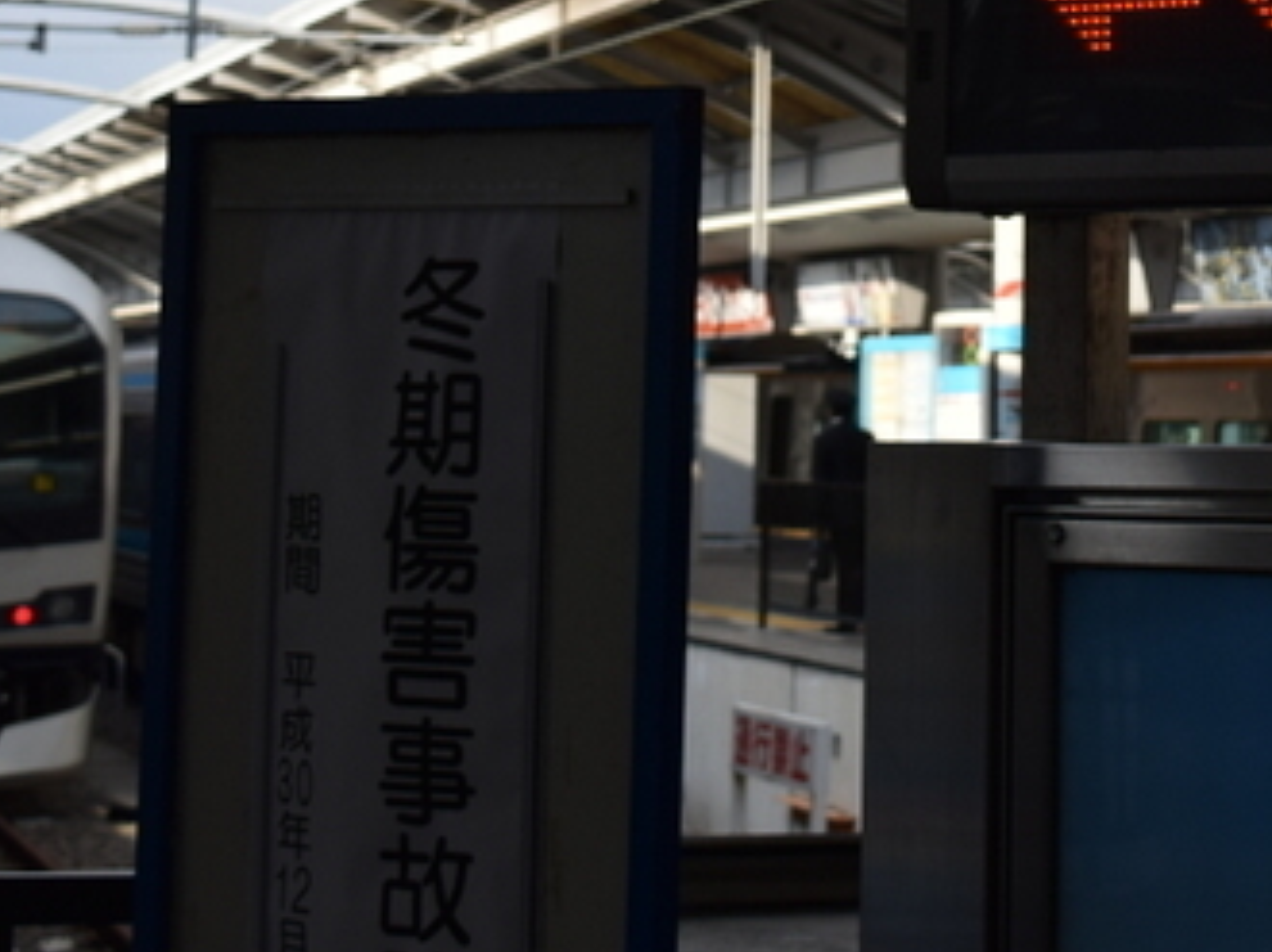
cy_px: -15
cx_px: 1048
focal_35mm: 105
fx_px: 3856
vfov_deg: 13.9
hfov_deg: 18.5
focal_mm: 30
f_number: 6.3
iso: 100
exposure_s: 1/320
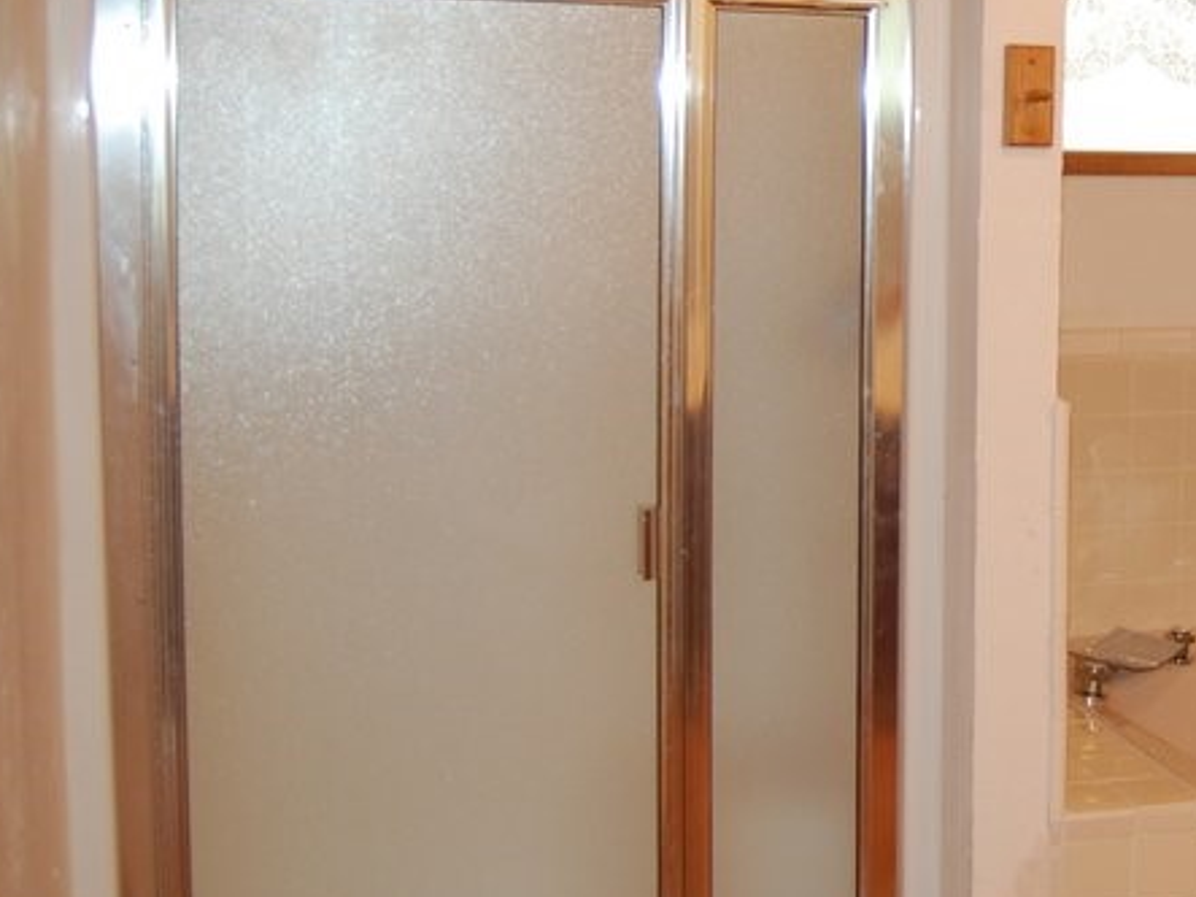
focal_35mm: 60
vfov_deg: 24.3
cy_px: 296
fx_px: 2072
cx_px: 1169
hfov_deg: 30.2
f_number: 3.5
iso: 400
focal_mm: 18
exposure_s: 1/80
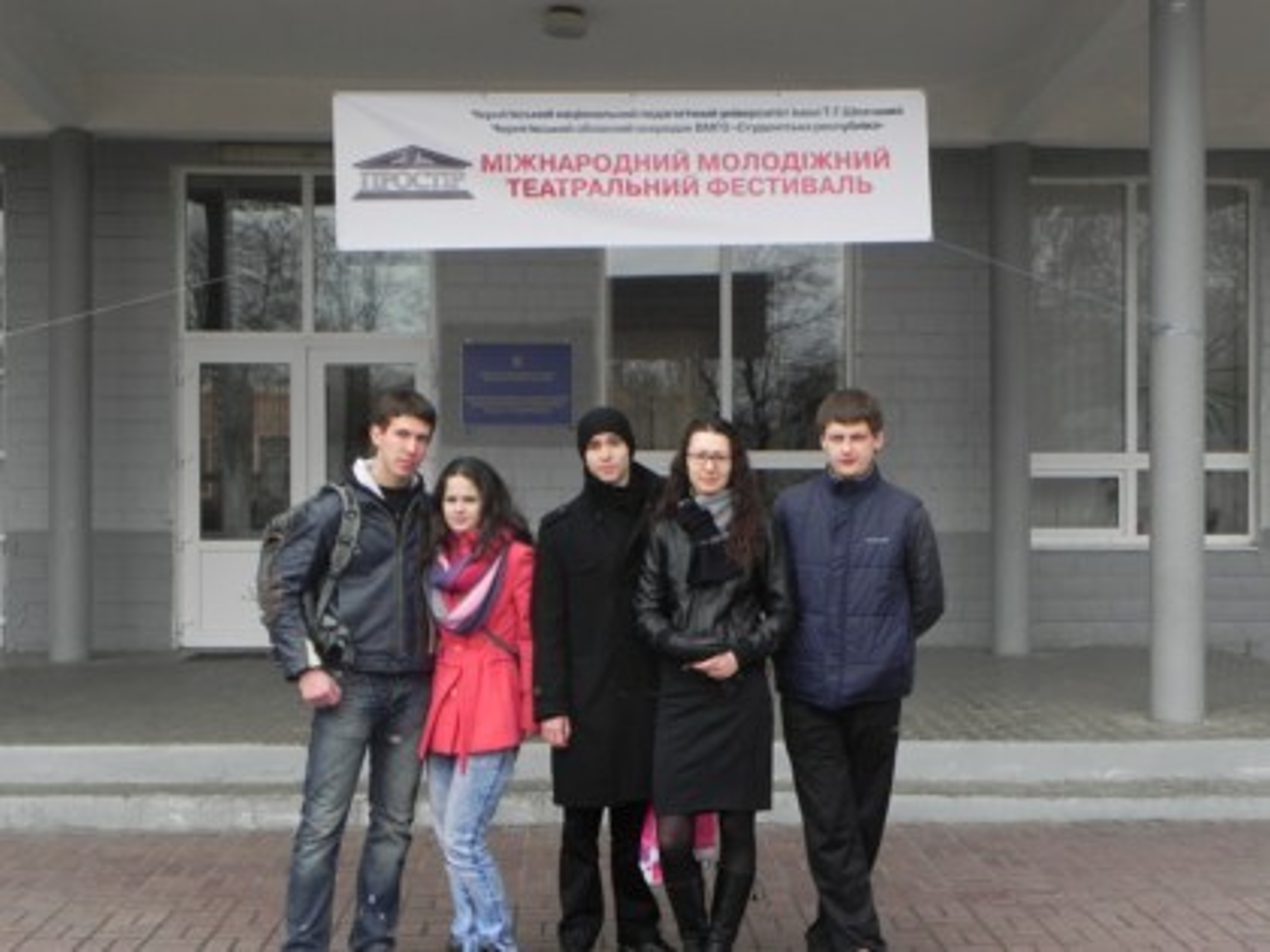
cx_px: 635
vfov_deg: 28.0
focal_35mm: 52
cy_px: 476
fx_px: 1908
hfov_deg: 36.8
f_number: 4
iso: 160
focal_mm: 9.2
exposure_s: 1/133
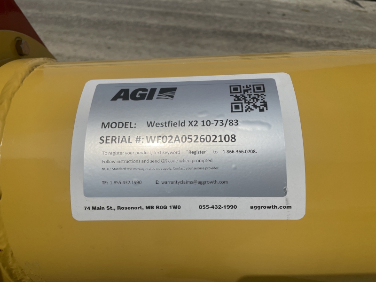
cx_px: 188
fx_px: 282
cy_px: 141
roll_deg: -5.1
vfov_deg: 53.1
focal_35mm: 26
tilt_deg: -33.6
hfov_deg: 67.3
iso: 40
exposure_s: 1/20408
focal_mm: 4.2
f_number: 1.6
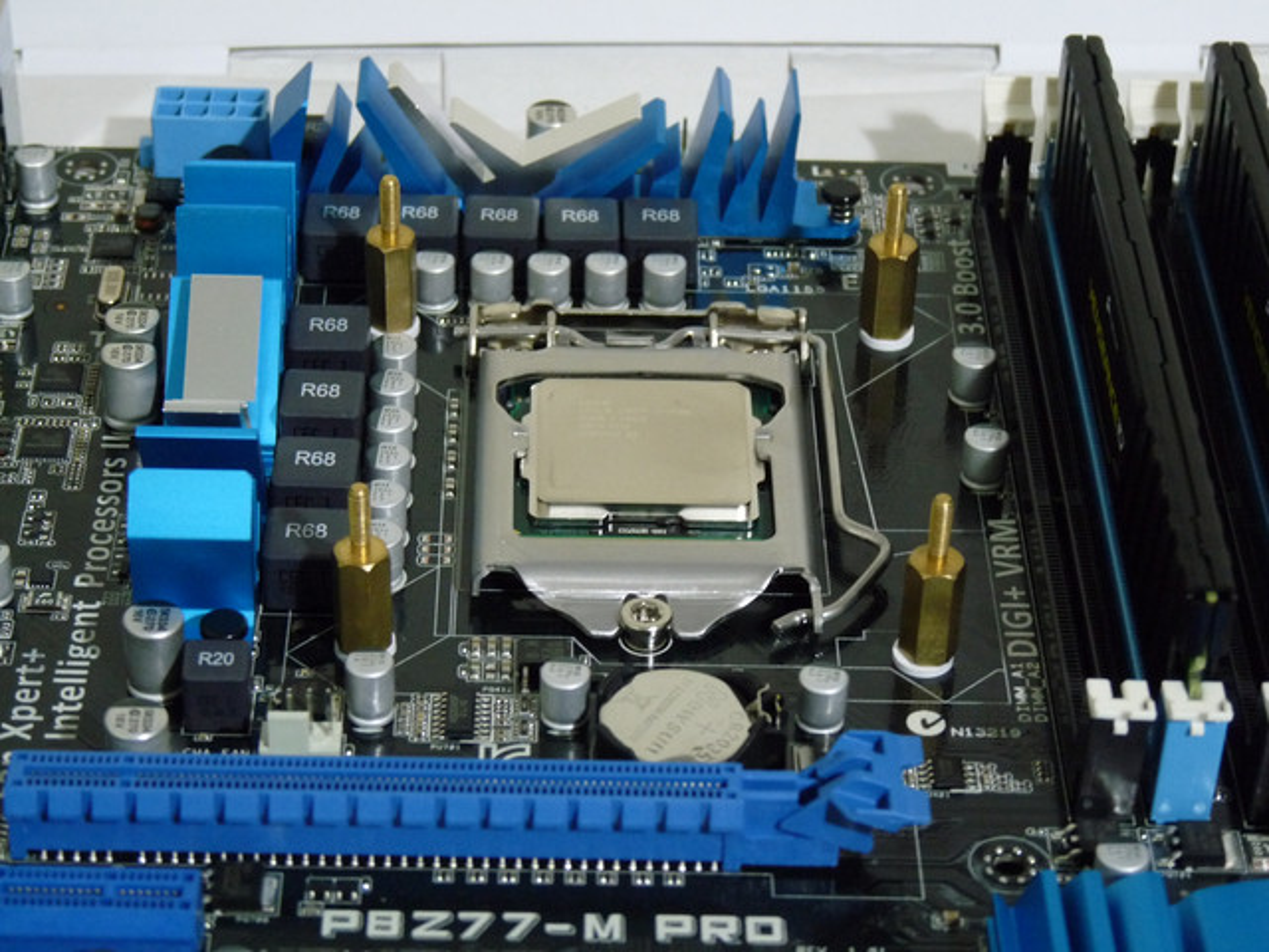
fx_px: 3446
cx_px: 634
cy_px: 476
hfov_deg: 20.9
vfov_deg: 15.7
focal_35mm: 94
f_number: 3.4
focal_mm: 16.7
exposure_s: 1/5
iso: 400
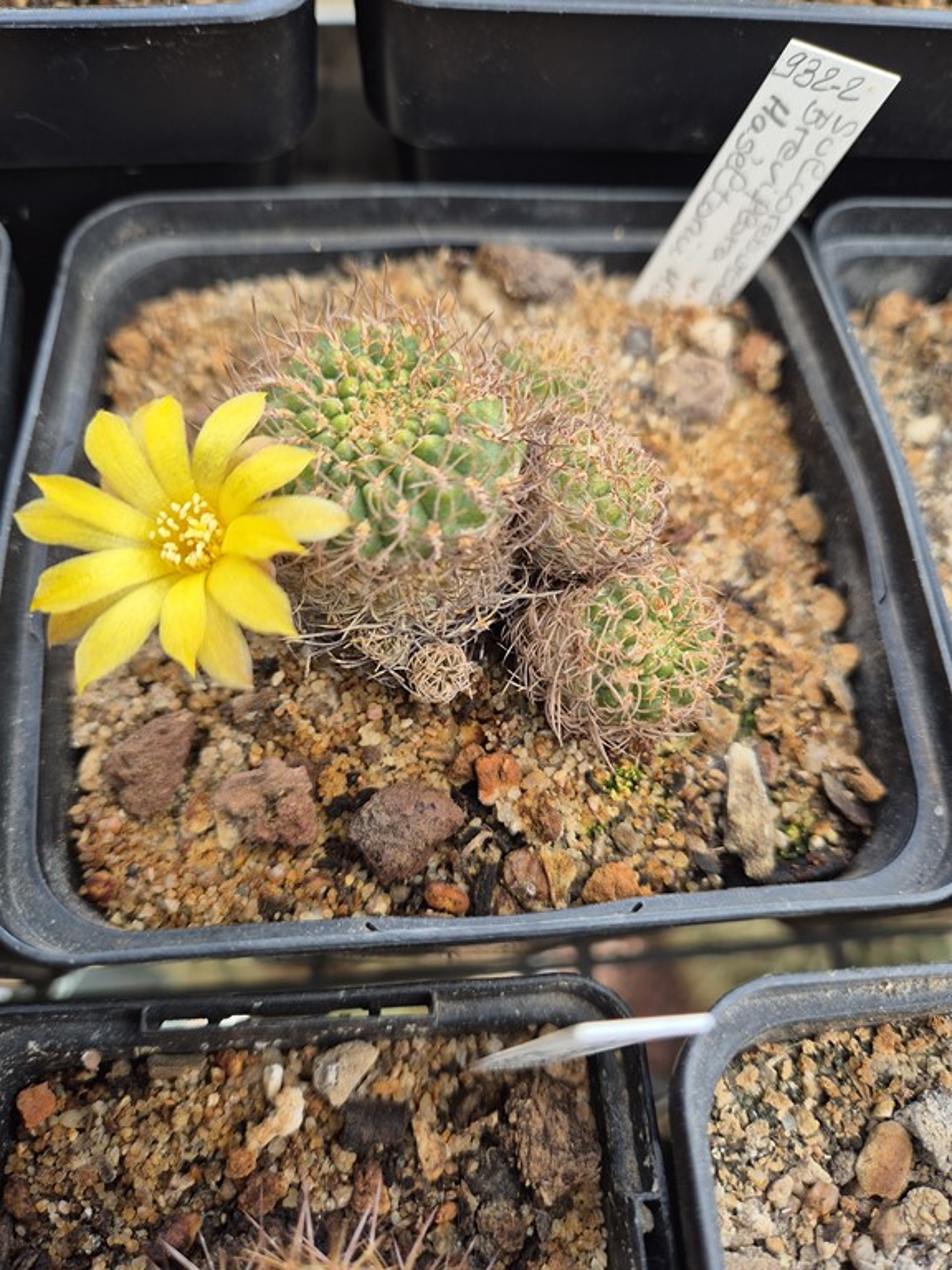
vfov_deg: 73.9
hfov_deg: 58.9
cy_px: 635
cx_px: 476
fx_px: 843
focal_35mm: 23
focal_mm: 5.4
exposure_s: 1/198
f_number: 1.8
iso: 25
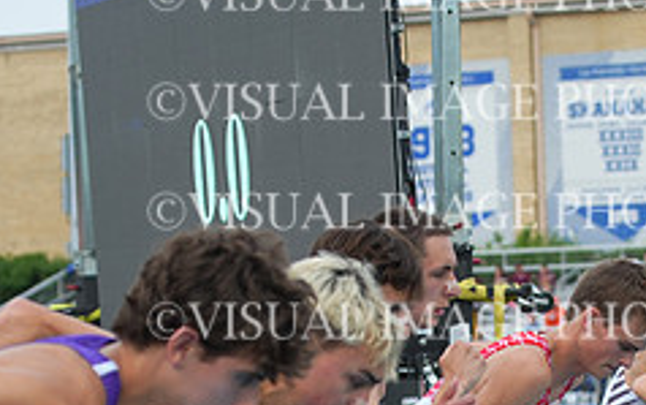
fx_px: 4368
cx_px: 540
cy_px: 485
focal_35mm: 248
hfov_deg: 8.4
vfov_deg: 5.3
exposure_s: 1/1000
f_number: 5.6
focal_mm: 100
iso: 400
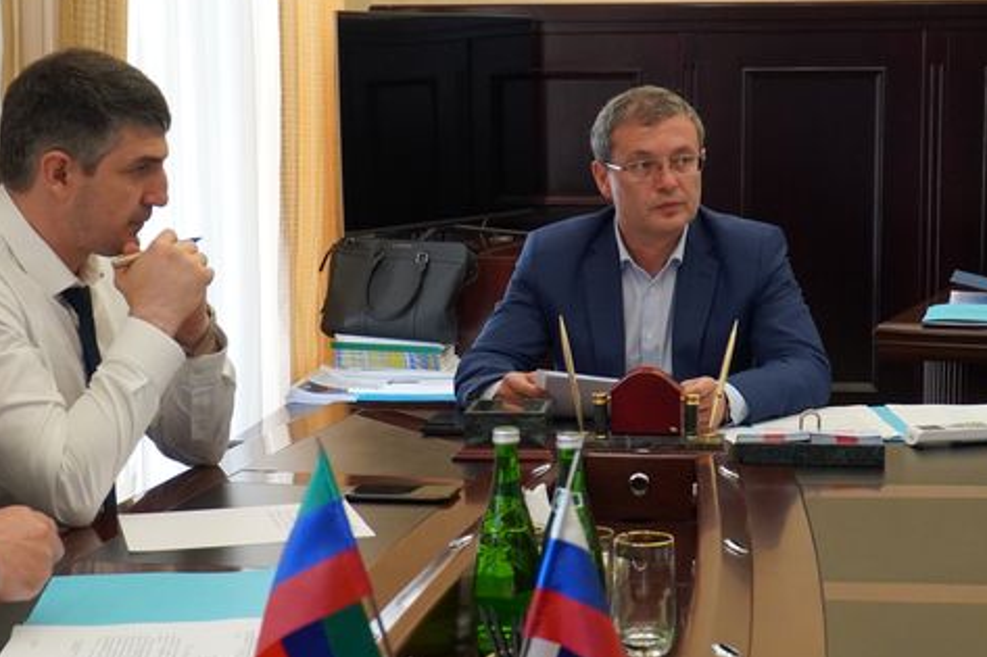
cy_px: 326
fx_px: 1809
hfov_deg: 30.5
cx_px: 511
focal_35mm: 66
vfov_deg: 20.6
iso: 2000
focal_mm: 26
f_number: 4
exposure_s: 1/160
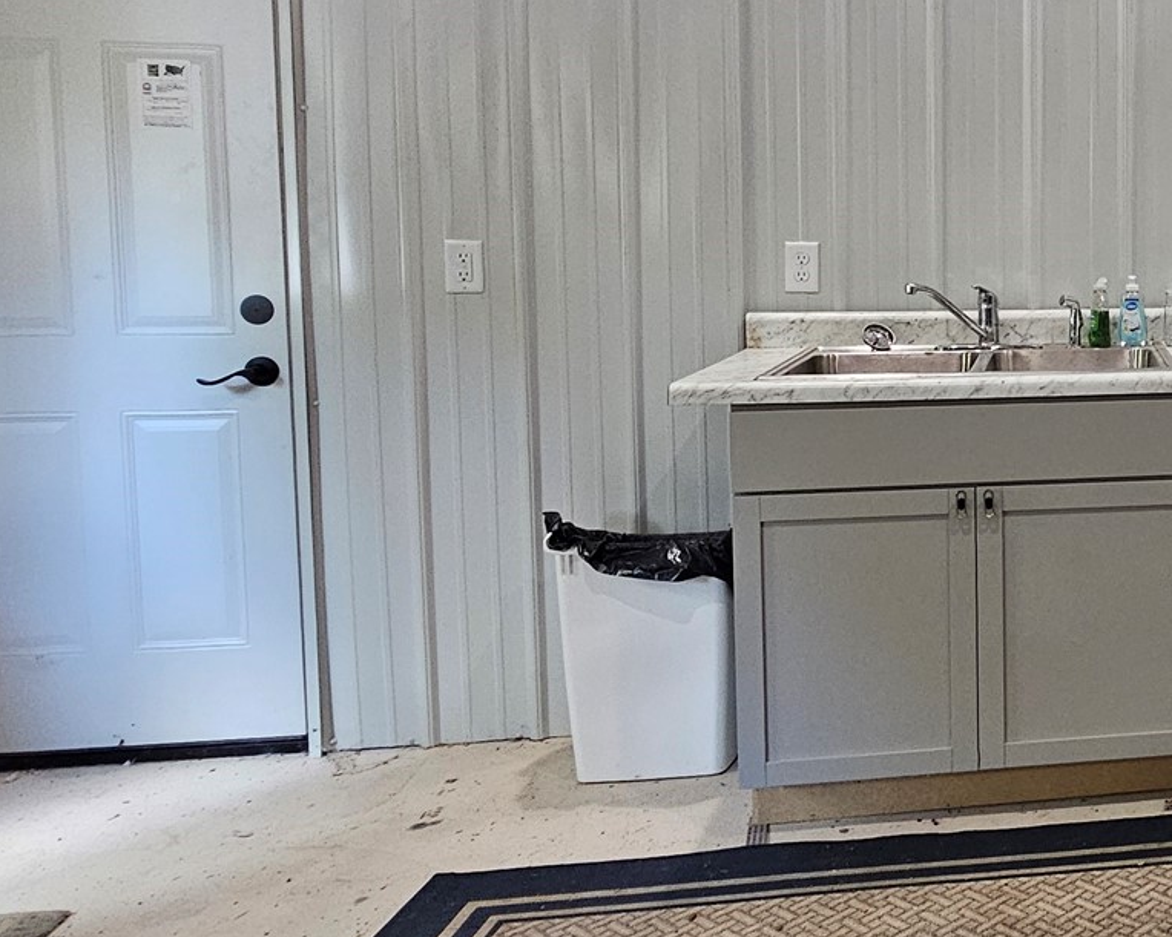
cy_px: 265
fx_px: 1179
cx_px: 1319
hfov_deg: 41.1
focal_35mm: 34
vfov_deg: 42.4
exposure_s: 1/60
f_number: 2.2
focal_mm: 2.2
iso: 400
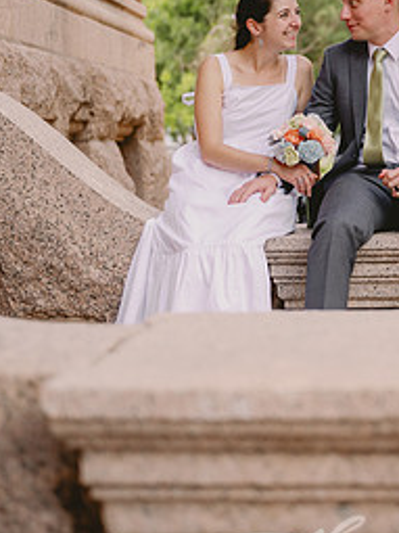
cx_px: 303
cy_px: 192
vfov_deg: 19.2
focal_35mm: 102
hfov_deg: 14.4
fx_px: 1569
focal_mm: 60
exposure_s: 1/1600
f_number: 2.8
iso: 1000
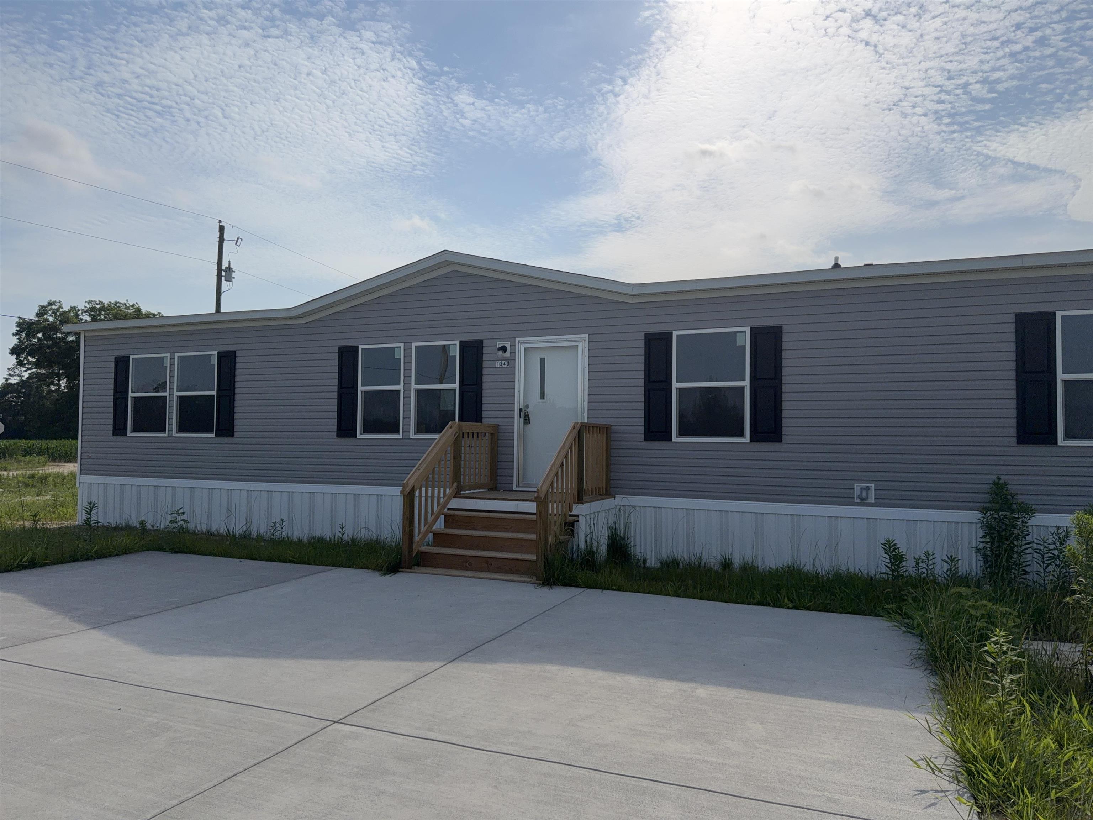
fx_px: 758
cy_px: 410
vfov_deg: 56.8
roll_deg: -0.5
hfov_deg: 71.6
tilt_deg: +2.1
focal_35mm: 24
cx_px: 546
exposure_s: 1/17544
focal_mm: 6.76
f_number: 1.78
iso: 80
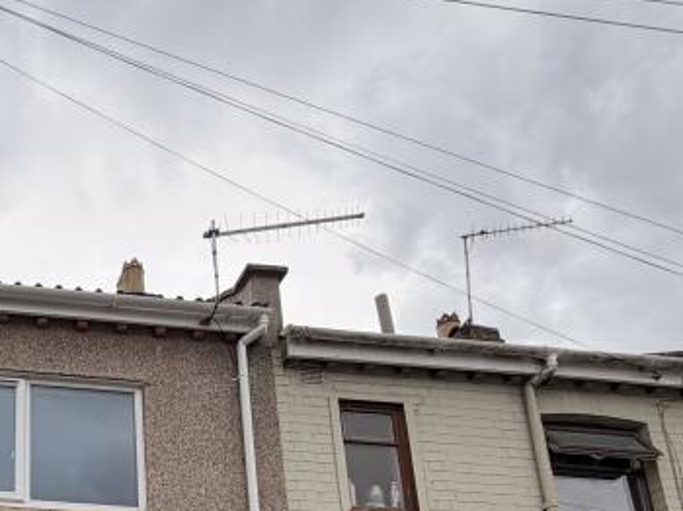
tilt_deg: +16.5
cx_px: -35
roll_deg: -2.7
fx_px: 808
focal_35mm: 41
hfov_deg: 39.1
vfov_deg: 29.9
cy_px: 618
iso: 20
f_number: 2.2
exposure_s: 1/901
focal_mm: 2.22
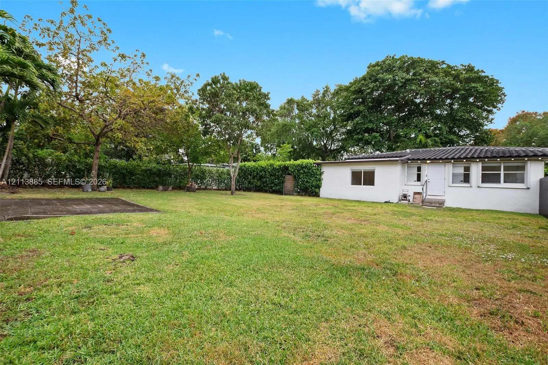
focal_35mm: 15
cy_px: 182
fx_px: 228
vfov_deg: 77.3
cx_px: 274
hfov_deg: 100.4
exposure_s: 1/250
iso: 200
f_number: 8
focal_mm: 10
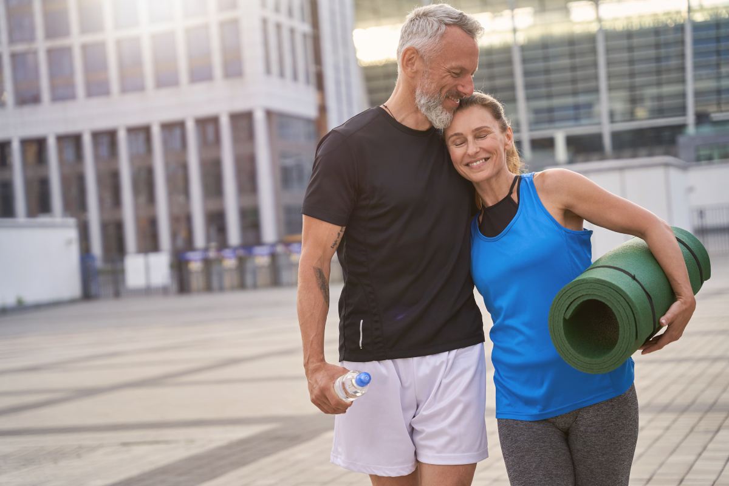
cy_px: 243
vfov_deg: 19.5
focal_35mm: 70
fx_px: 1417
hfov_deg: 28.8
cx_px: 364
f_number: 2.8
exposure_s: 1/1250
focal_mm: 70
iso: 500
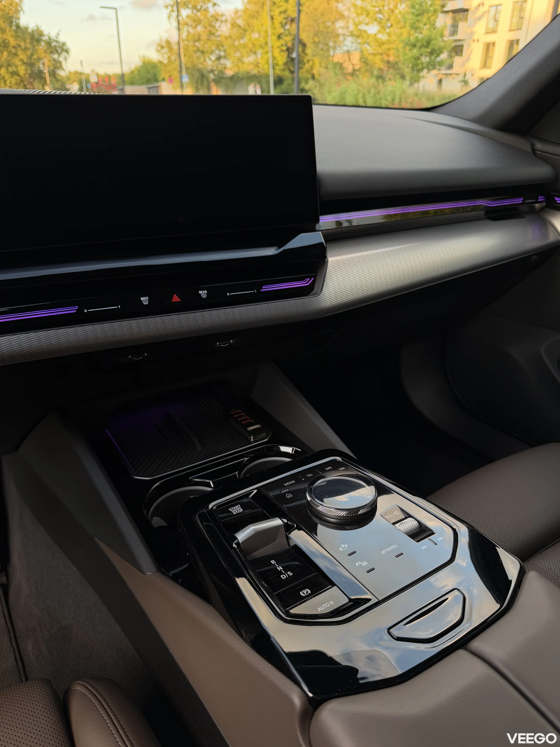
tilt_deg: -27.5
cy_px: 374
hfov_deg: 56.8
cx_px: 280
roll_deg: -0.9
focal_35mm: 24
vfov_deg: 71.6
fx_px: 518
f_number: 1.78
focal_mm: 6.76
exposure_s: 1/121
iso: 125
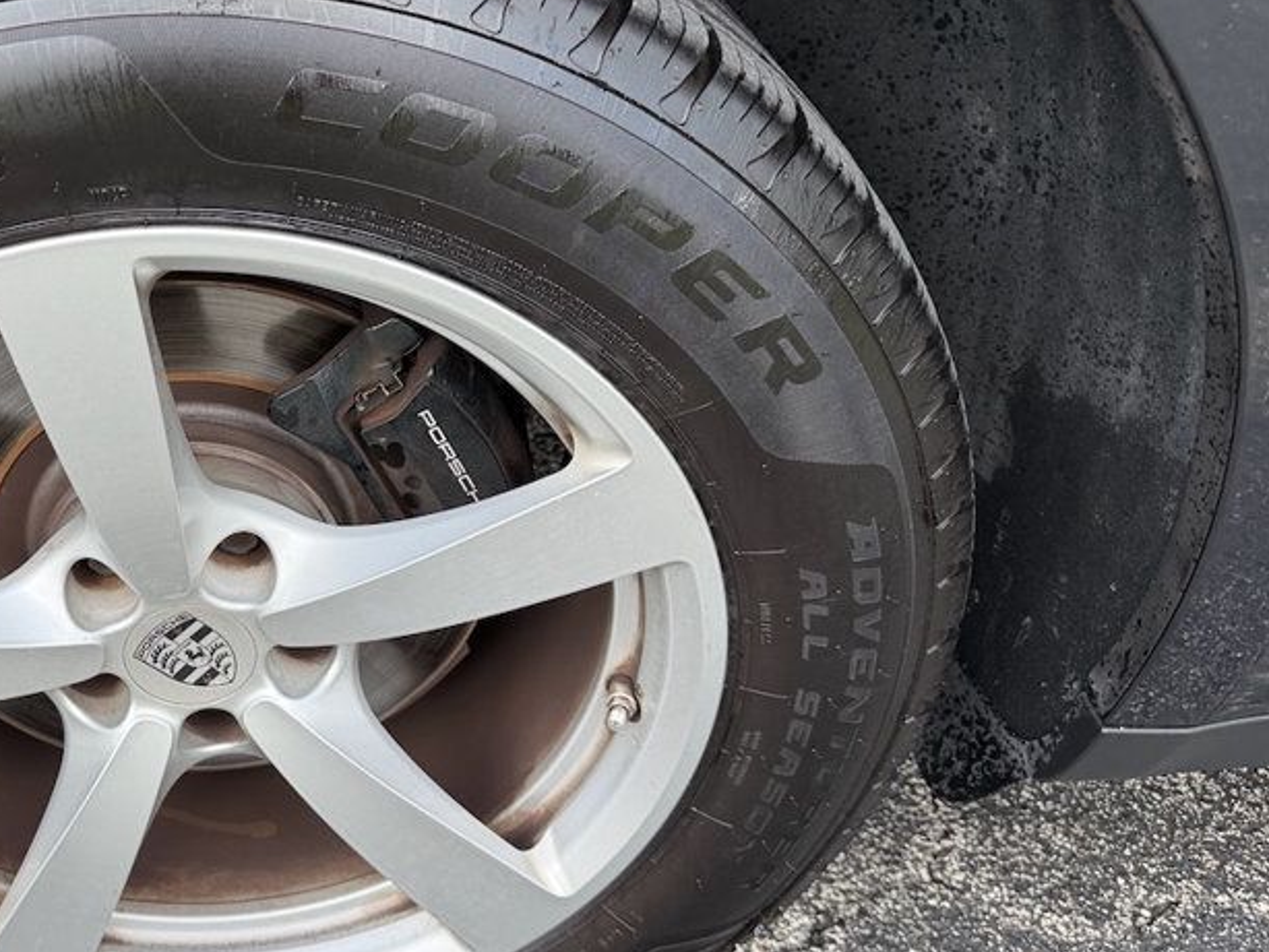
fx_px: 1467
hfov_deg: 44.1
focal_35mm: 40
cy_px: 496
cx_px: 217
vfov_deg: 36.0
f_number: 1.78
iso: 100
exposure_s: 1/551
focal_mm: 6.76
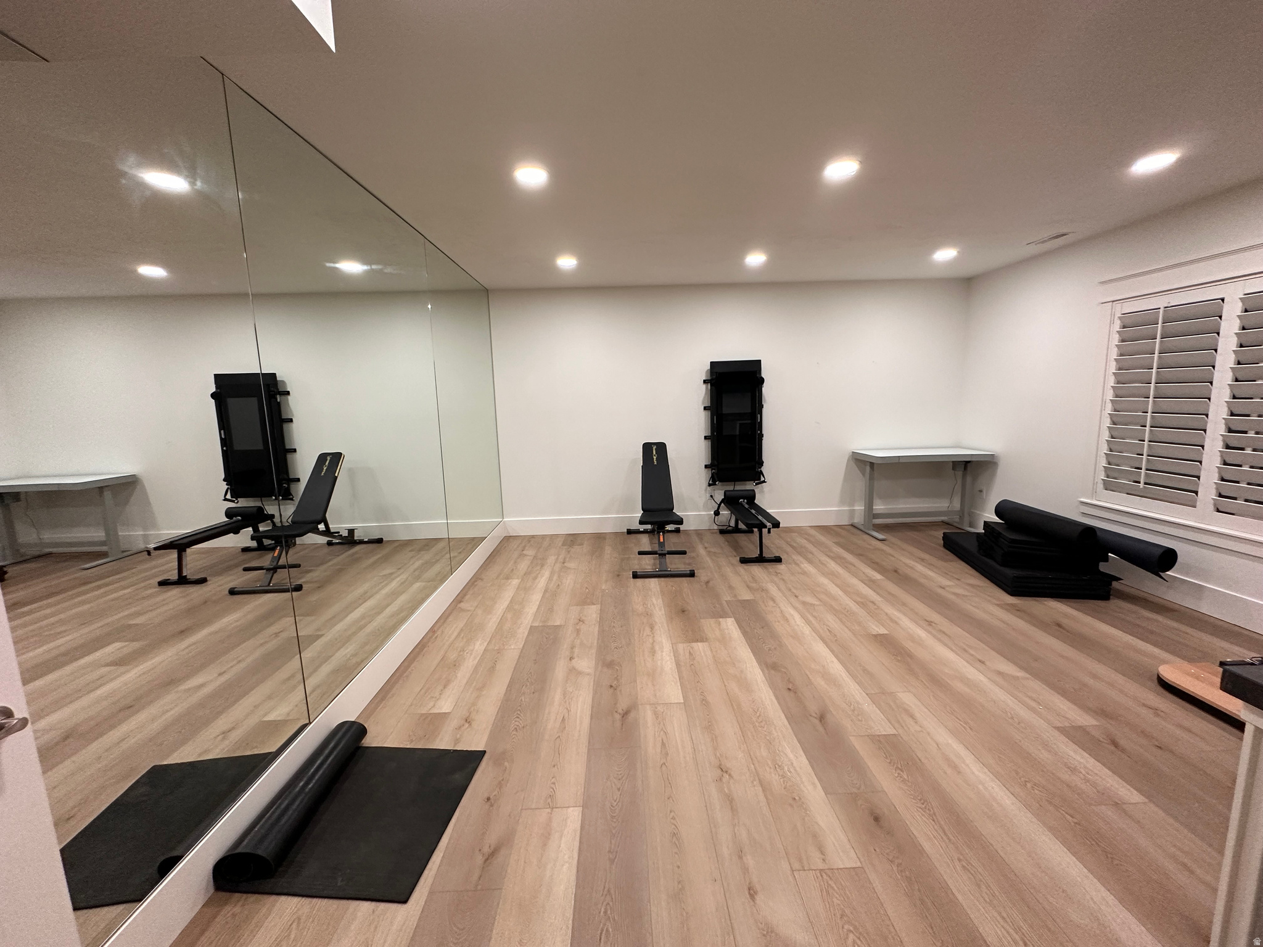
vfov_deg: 85.7
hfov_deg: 102.1
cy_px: 474
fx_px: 511
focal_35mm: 14
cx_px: 632
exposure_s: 1/120
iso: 250
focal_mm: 2.22
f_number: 2.2
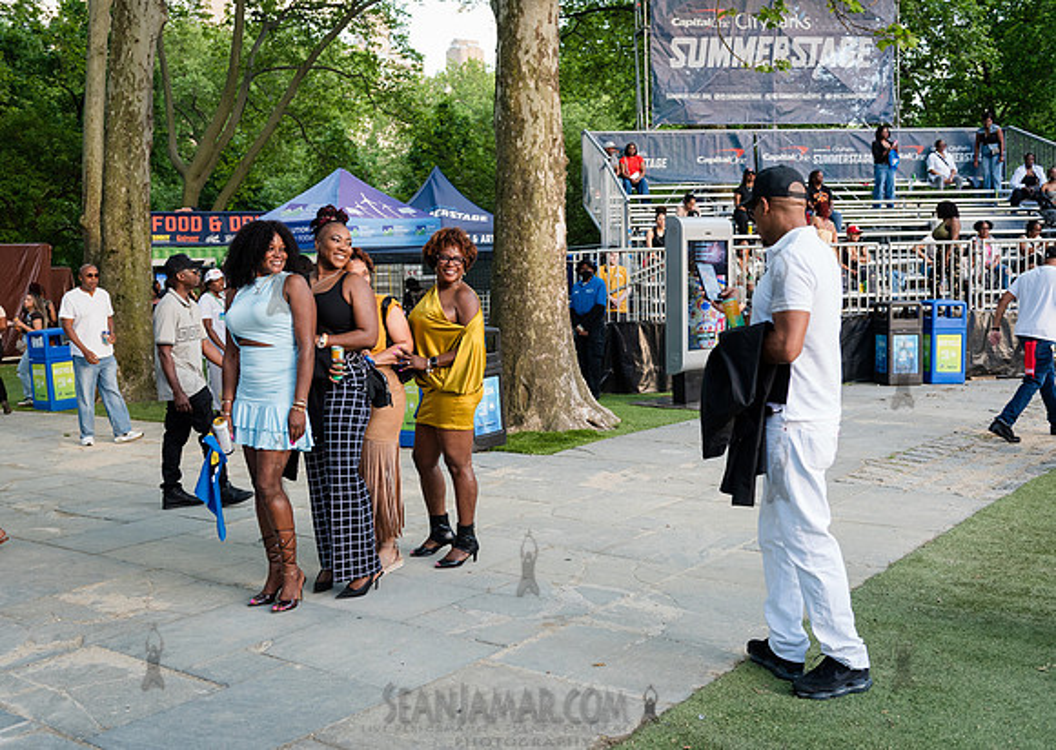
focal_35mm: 38
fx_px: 1135
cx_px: 523
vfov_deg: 36.5
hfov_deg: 49.9
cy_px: 349
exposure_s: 1/250
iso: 1000
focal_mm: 34
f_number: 3.5
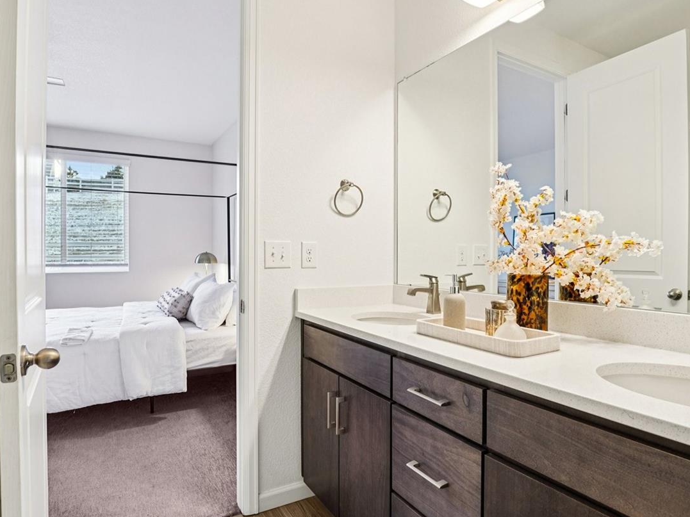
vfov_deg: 65.9
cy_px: 258
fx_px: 399
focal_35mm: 20
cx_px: 356
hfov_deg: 81.7
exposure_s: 1/10
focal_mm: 14
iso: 400
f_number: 8
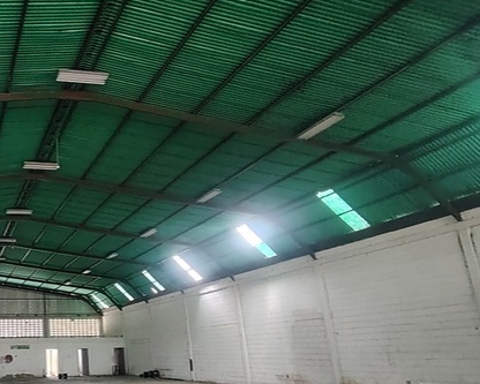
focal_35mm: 30
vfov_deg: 48.0
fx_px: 426
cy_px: 246
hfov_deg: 50.8
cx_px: 33
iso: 466
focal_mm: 1.42
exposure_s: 1/33.3
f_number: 2.2
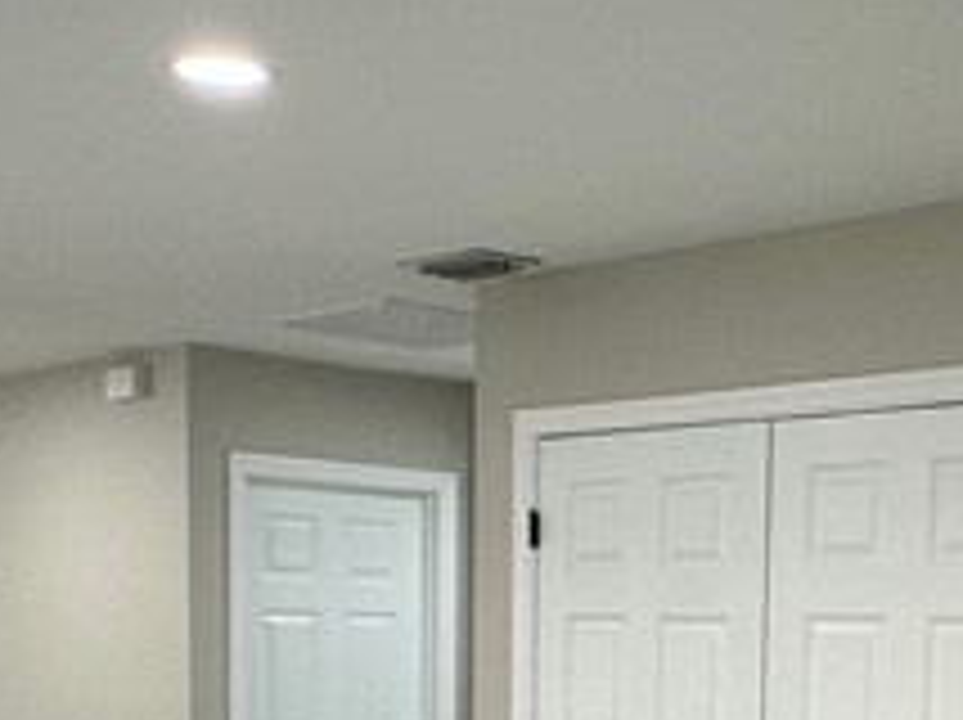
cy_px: 819
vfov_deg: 20.7
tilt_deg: -5.5
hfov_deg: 28.4
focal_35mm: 67
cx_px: 756
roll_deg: -1.2
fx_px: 1862
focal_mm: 2.22
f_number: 2.2
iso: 125
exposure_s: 1/120
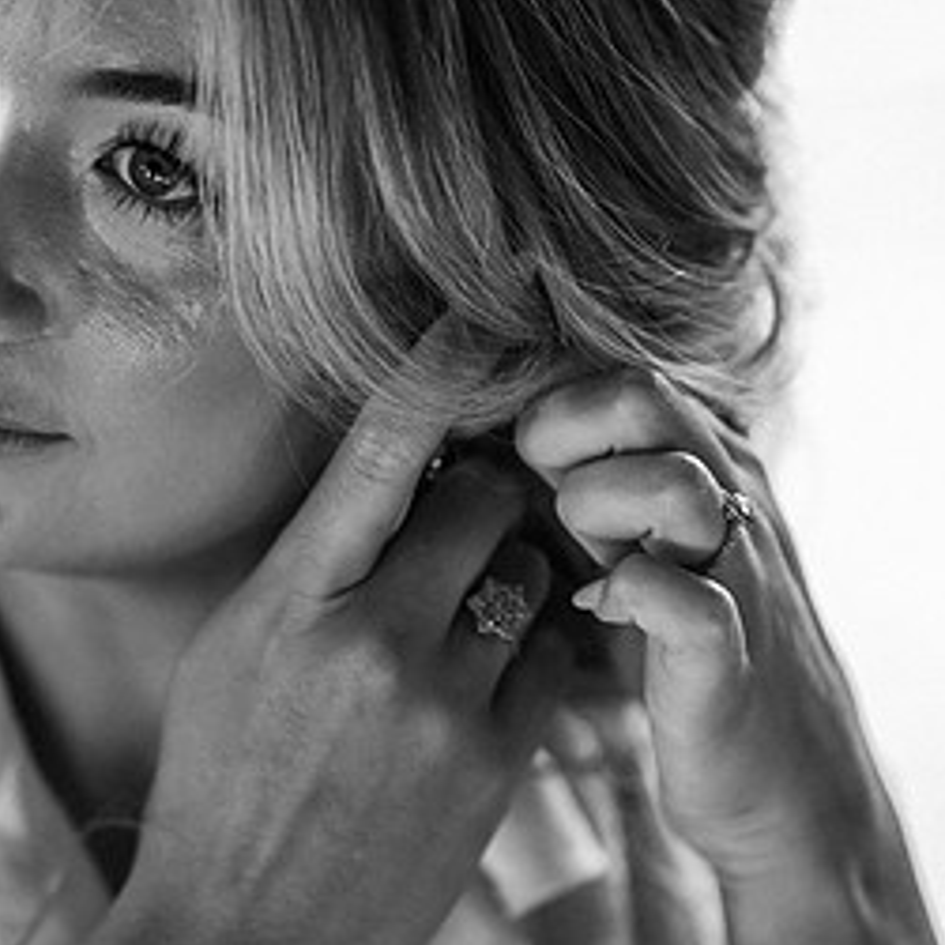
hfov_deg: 10.5
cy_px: 446
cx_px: 414
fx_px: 5158
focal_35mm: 167
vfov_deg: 10.5
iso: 250
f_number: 2
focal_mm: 85
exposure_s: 1/200
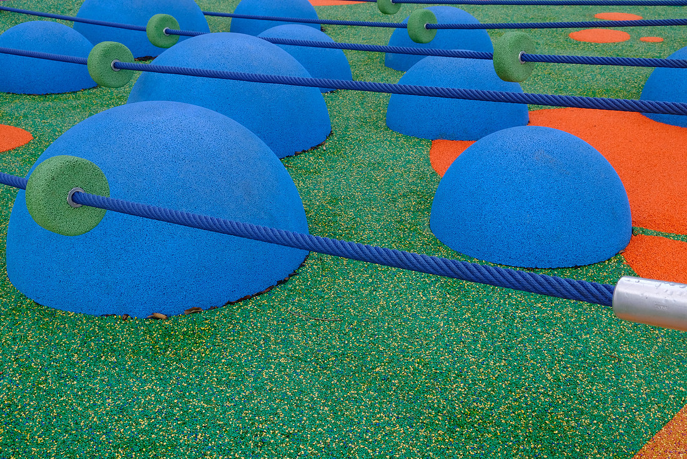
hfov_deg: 43.6
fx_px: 859
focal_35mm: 45
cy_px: 230
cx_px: 344
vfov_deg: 29.9
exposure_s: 1/34
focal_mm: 30.2
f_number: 13
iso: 400
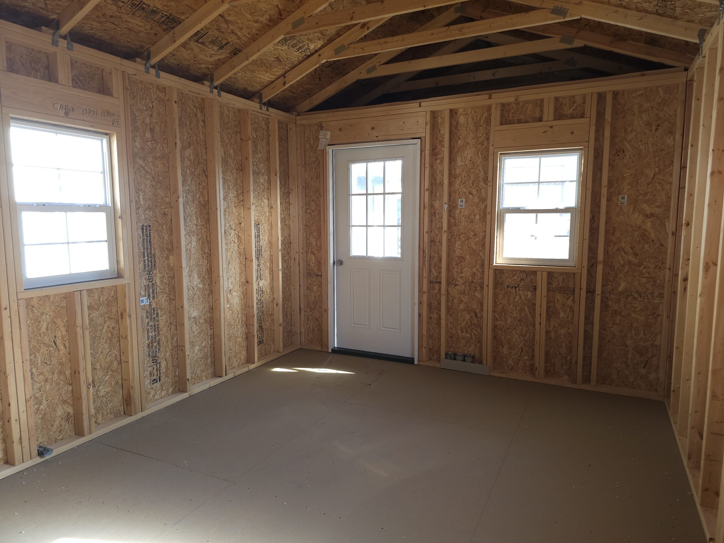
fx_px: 481
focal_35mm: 23
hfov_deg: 73.9
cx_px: 362
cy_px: 272
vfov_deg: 58.9
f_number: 1.7
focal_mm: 6.3
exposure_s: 1/60
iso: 80
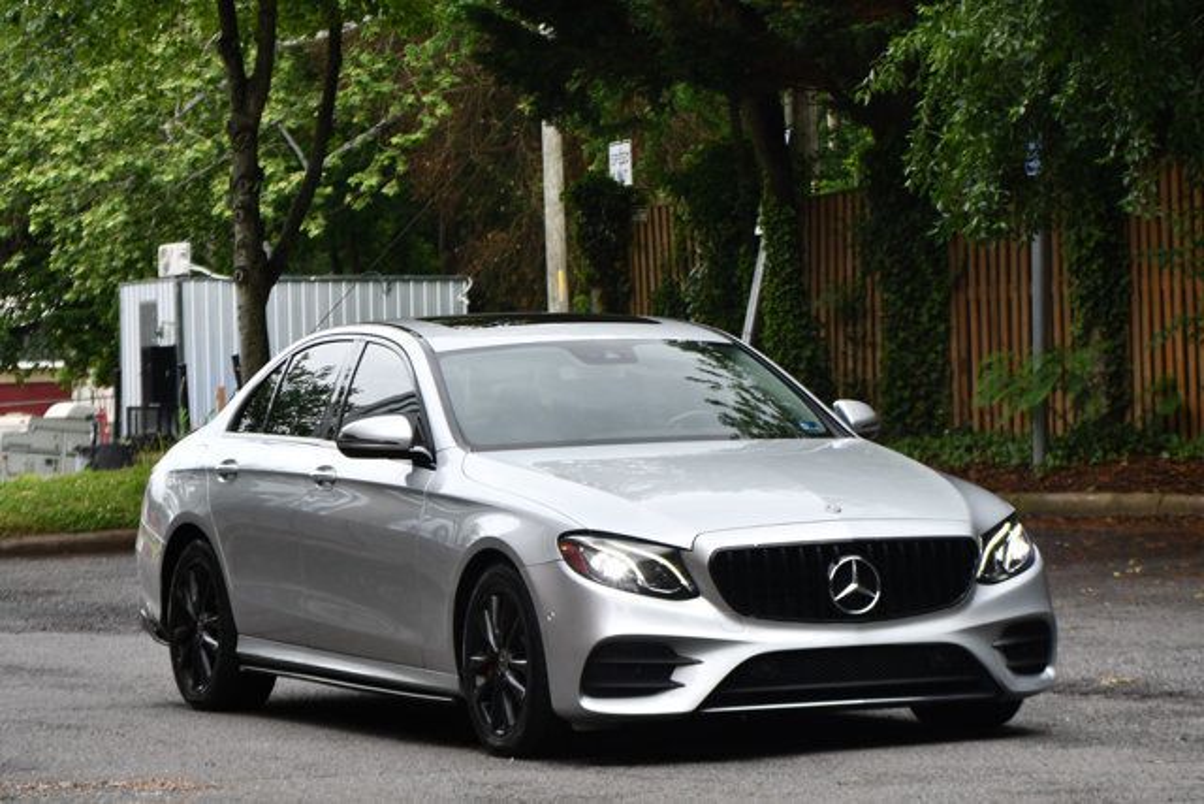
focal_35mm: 153
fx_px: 5118
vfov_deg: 9.0
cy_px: 402
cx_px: 602
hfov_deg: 13.4
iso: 280
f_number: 5.6
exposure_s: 1/250
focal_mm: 102
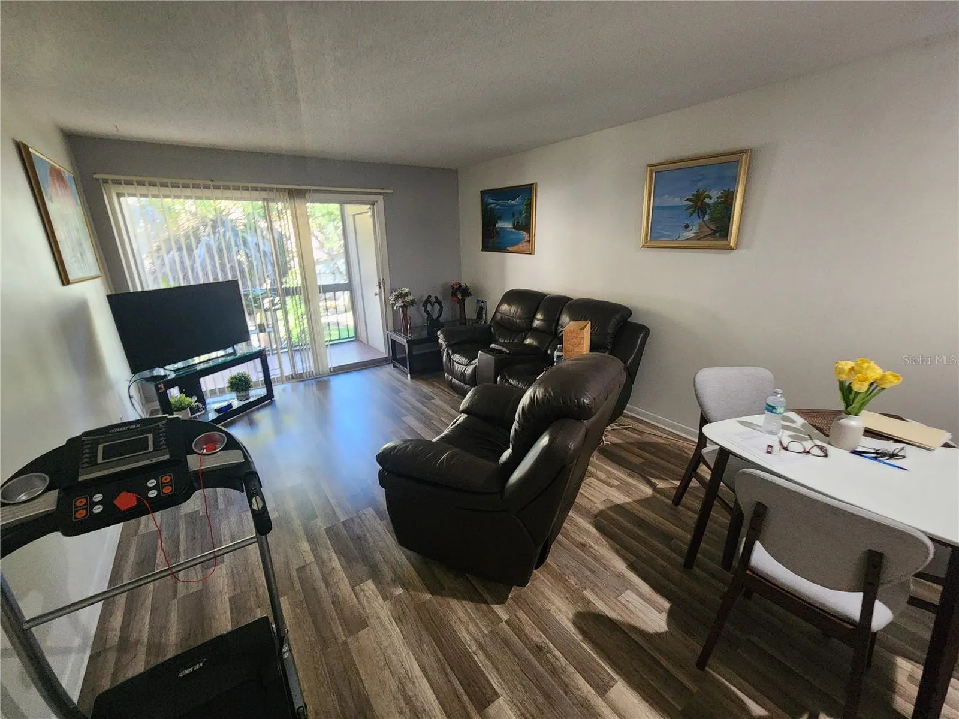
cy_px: 360
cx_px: 480
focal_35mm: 13
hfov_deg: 106.2
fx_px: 360
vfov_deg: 89.9
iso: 500
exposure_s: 1/30
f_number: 2.2
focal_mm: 2.2
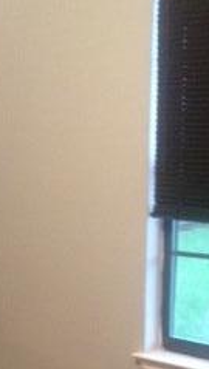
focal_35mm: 102
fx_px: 1002
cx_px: 76
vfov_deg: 20.1
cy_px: 395
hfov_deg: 11.9
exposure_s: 1/15
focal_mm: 4.28
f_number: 2.4
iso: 500
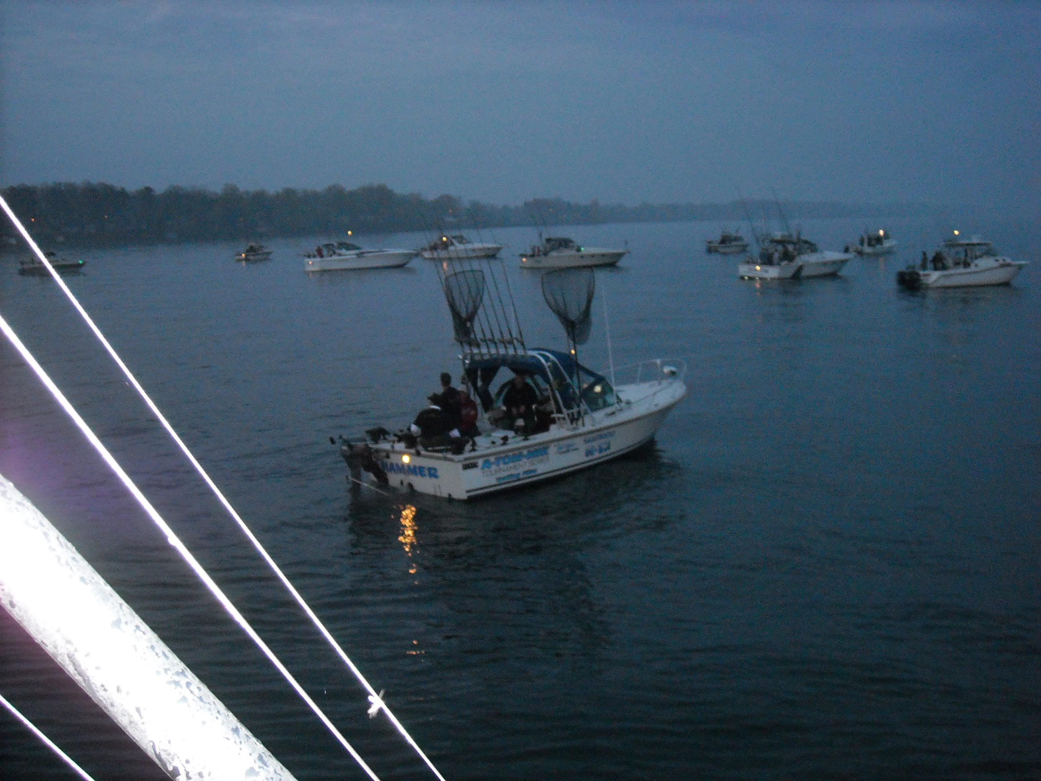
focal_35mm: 44
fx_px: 1323
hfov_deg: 42.9
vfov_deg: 32.9
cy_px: 390
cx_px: 520
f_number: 3.1
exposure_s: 1/60
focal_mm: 7.1
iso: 436
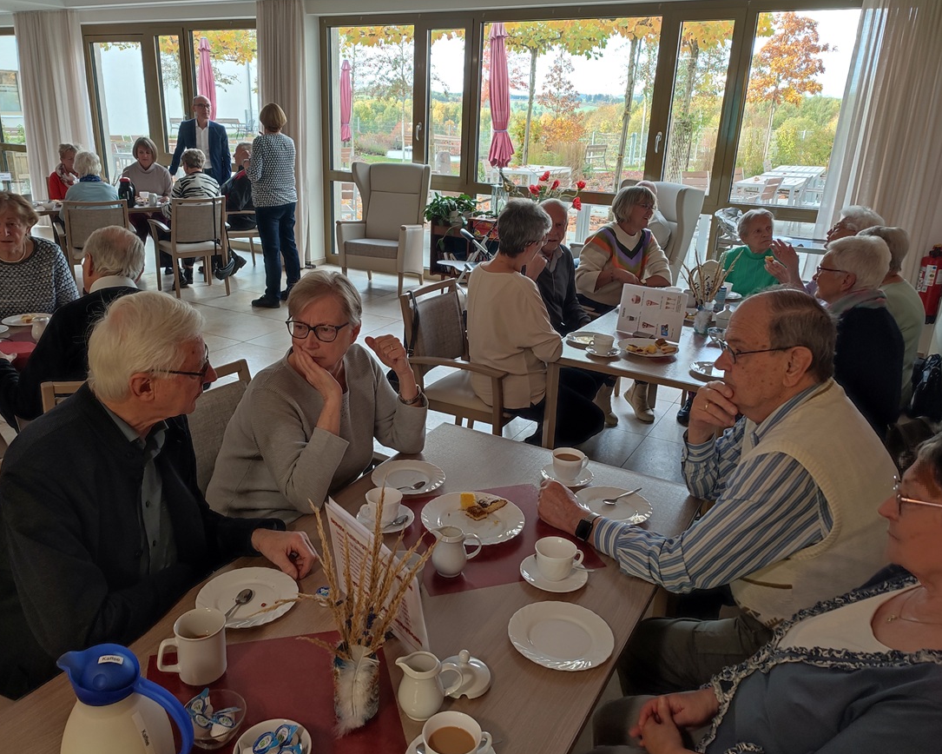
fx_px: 753
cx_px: 438
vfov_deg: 53.2
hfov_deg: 64.0
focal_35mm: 27
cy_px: 369
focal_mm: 6.04
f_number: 1.9
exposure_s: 1/33
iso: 250
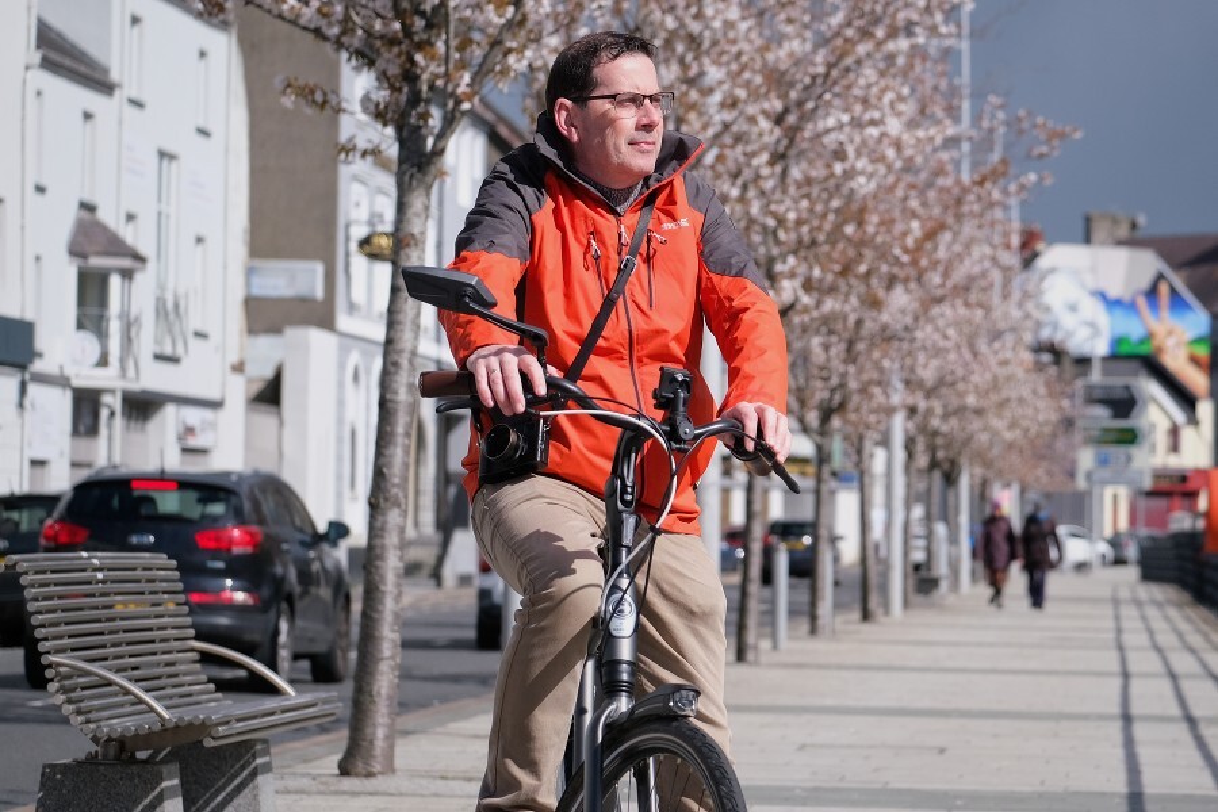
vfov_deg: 18.2
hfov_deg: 27.0
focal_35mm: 75
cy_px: 406
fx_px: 2537
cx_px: 609
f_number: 2.8
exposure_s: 1/6000
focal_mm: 50
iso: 400
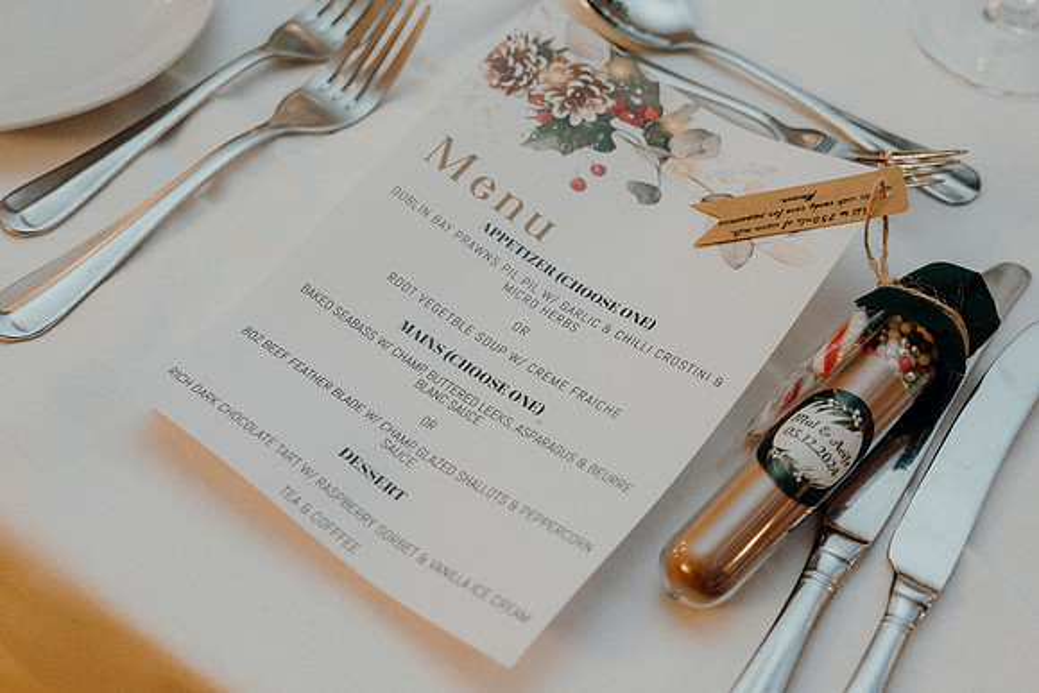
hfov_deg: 38.2
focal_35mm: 52
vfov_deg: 26.0
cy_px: 346
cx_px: 520
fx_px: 1501
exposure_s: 1/160
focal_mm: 35
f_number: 3.5
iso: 2500
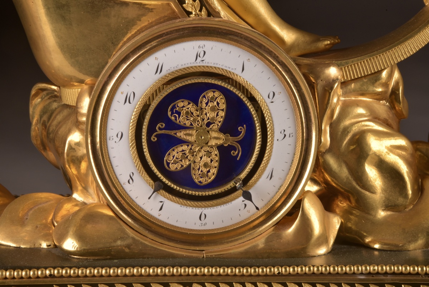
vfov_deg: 8.1
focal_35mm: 170
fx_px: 2026
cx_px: 214
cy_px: 144
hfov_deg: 12.1
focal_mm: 170
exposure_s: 1/125
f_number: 25
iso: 400
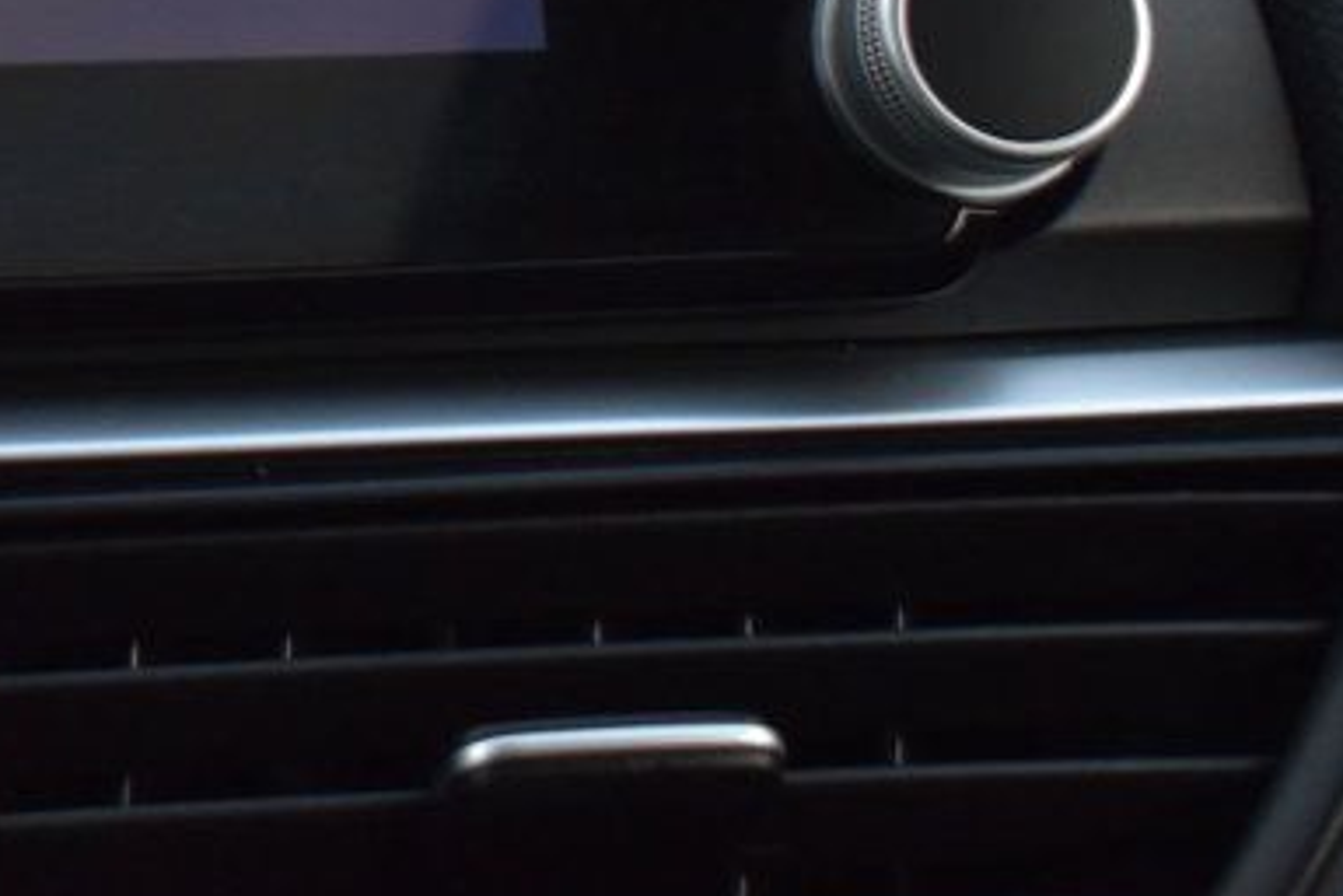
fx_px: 4775
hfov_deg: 15.3
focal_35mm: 128
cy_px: -175
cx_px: -374
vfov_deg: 10.5
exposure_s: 1/15
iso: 1600
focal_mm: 32
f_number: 5.6
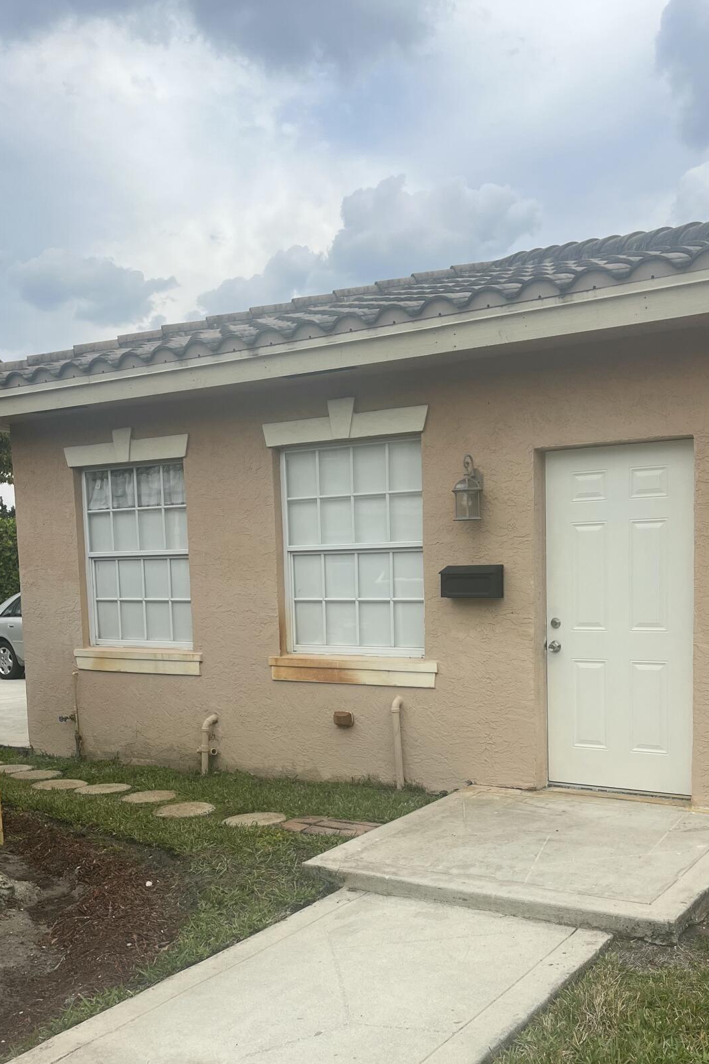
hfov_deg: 38.8
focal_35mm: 34
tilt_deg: -4.8
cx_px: 403
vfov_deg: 55.1
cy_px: 667
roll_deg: +0.9
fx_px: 1005
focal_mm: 5.1
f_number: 1.6
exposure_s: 1/2101
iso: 50
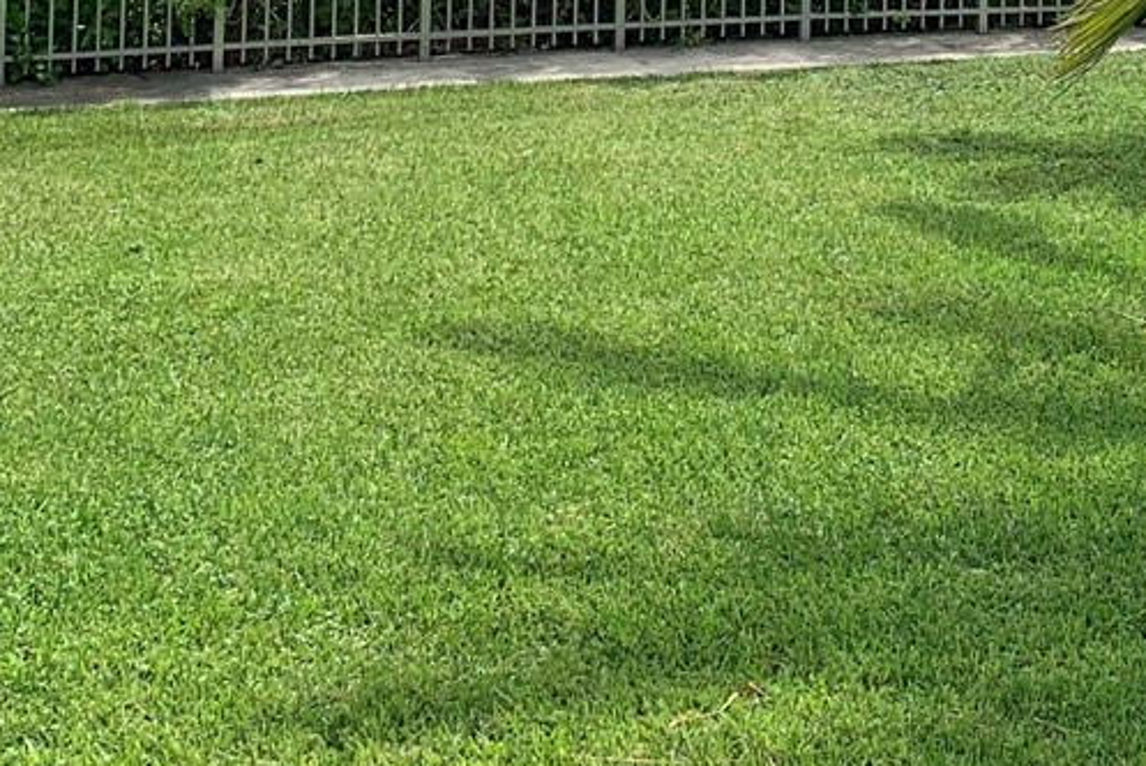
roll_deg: -1.1
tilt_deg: -2.2
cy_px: -480
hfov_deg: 23.3
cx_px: 680
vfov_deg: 14.4
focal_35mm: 87
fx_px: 2771
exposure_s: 1/3289
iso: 25
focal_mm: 4.25
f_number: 1.8
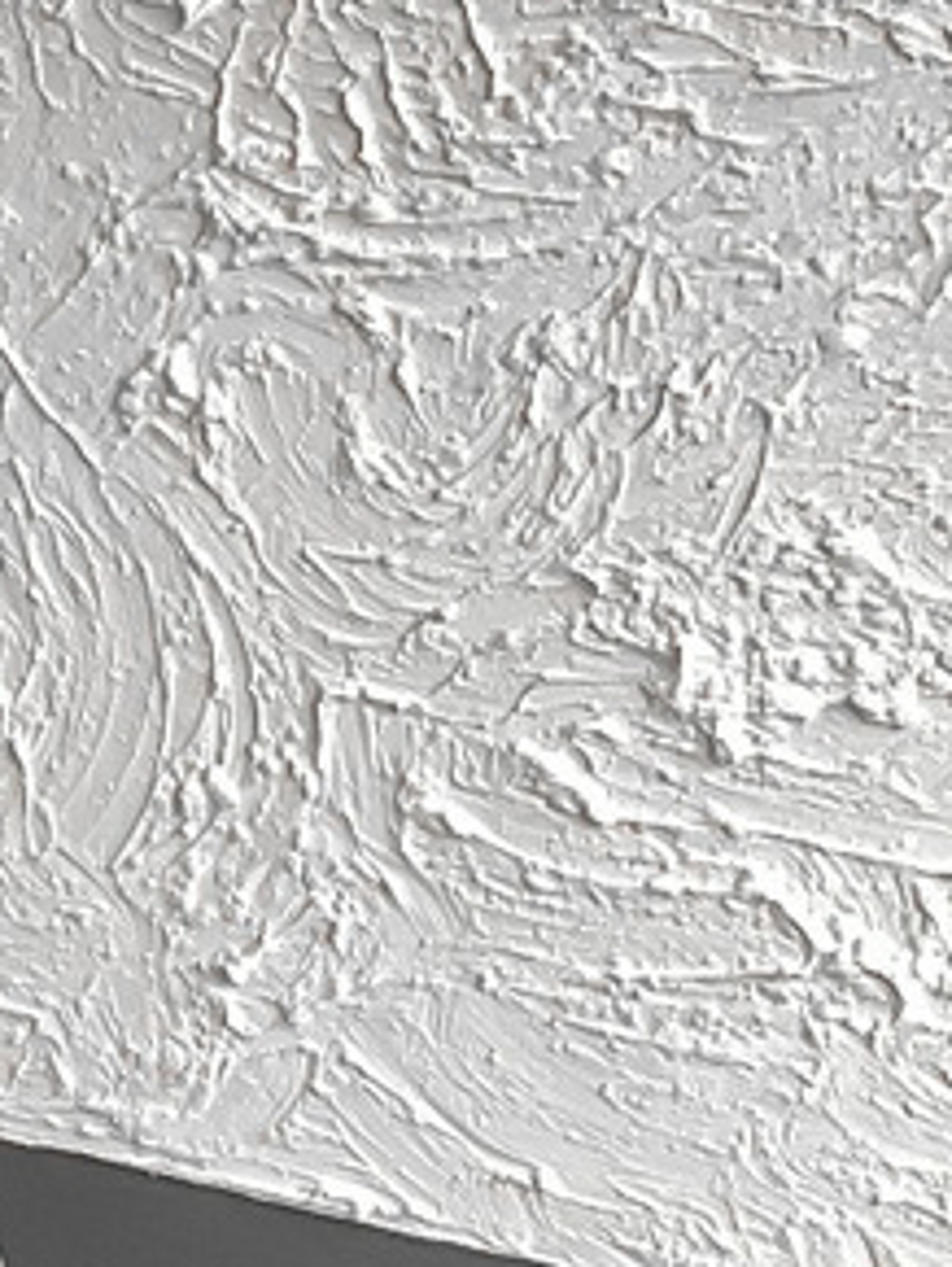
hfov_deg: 8.5
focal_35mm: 160
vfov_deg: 12.3
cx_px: -1349
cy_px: 315
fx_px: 5858
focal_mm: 3
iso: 40
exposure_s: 1/120
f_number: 1.8
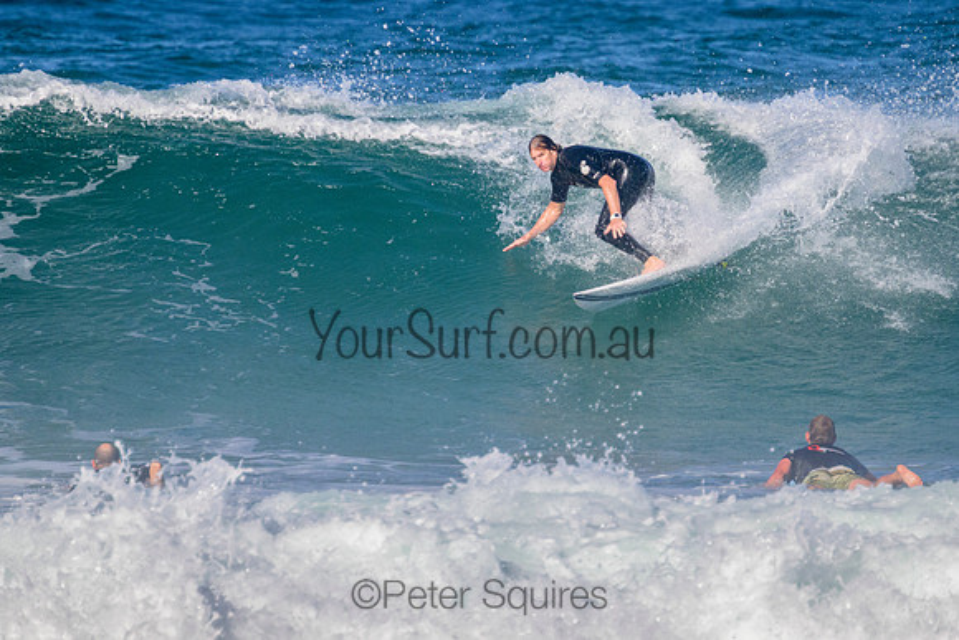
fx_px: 29175
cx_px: 555
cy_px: 239
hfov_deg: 1.9
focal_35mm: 1095
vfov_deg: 1.3
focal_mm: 800
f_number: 11
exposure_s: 1/2000
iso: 1400
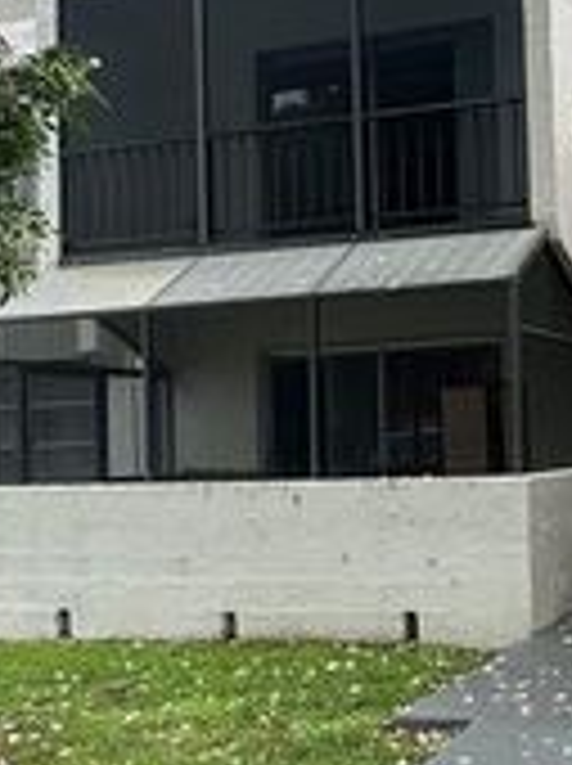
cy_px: 398
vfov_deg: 35.0
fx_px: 1215
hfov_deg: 25.3
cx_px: 567
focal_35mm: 55
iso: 40
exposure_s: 1/320
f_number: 2.2
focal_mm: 2.22
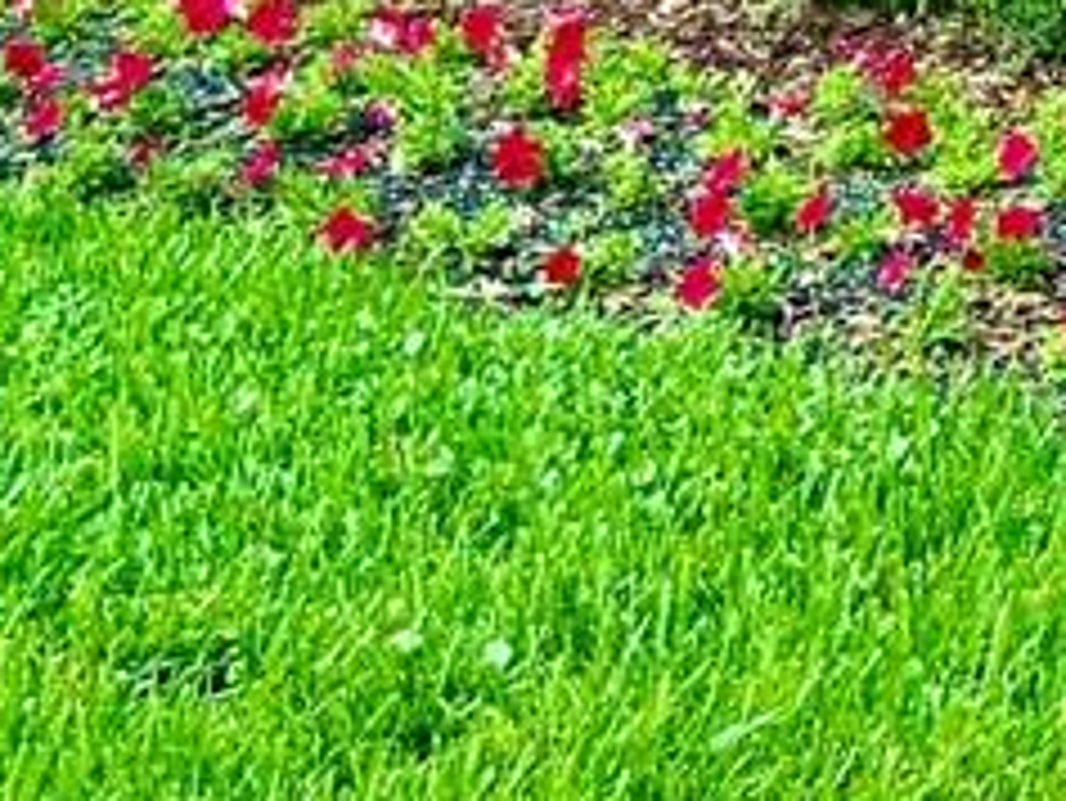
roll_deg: -0.1
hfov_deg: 10.8
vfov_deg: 8.8
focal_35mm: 162
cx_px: 2307
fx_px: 4991
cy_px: -630
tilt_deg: -3.6
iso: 80
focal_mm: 6.76
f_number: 1.78
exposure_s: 1/171
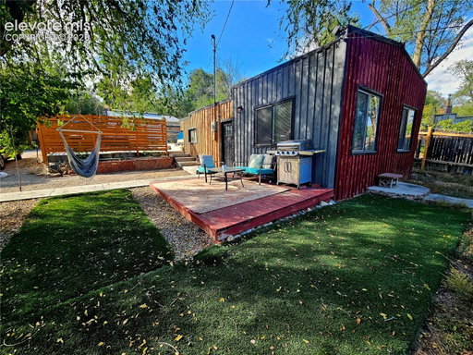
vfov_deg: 89.9
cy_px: 178
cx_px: 236
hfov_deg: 106.2
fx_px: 178
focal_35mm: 13
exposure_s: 1/303
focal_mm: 2.2
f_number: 2.2
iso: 50
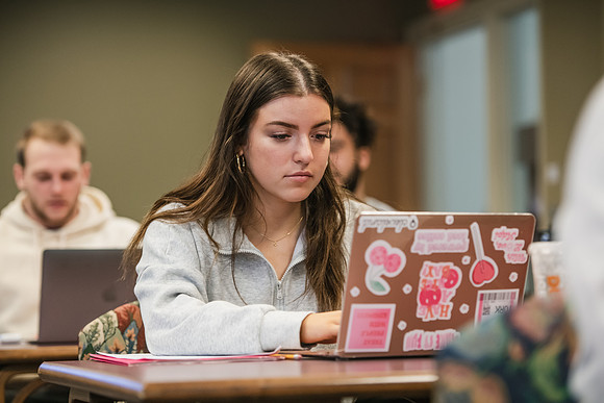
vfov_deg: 11.8
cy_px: 202
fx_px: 1947
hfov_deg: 17.6
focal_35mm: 116
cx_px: 302
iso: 1600
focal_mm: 116
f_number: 3.2
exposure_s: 1/200
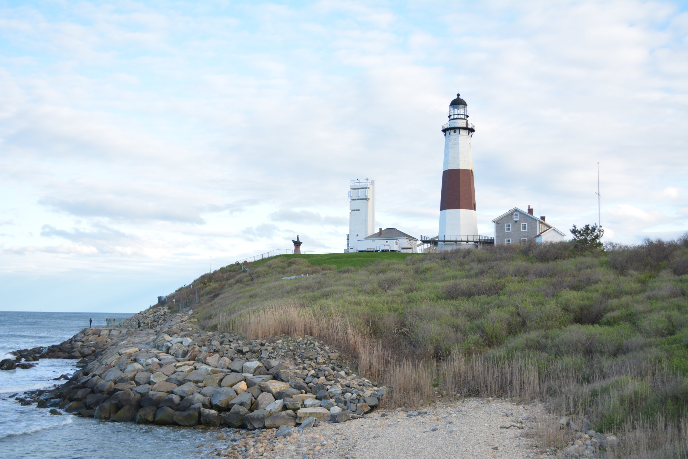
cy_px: 230
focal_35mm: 44
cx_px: 344
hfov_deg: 45.0
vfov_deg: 30.9
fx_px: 831
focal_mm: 29
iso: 640
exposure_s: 1/800
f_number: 4.5
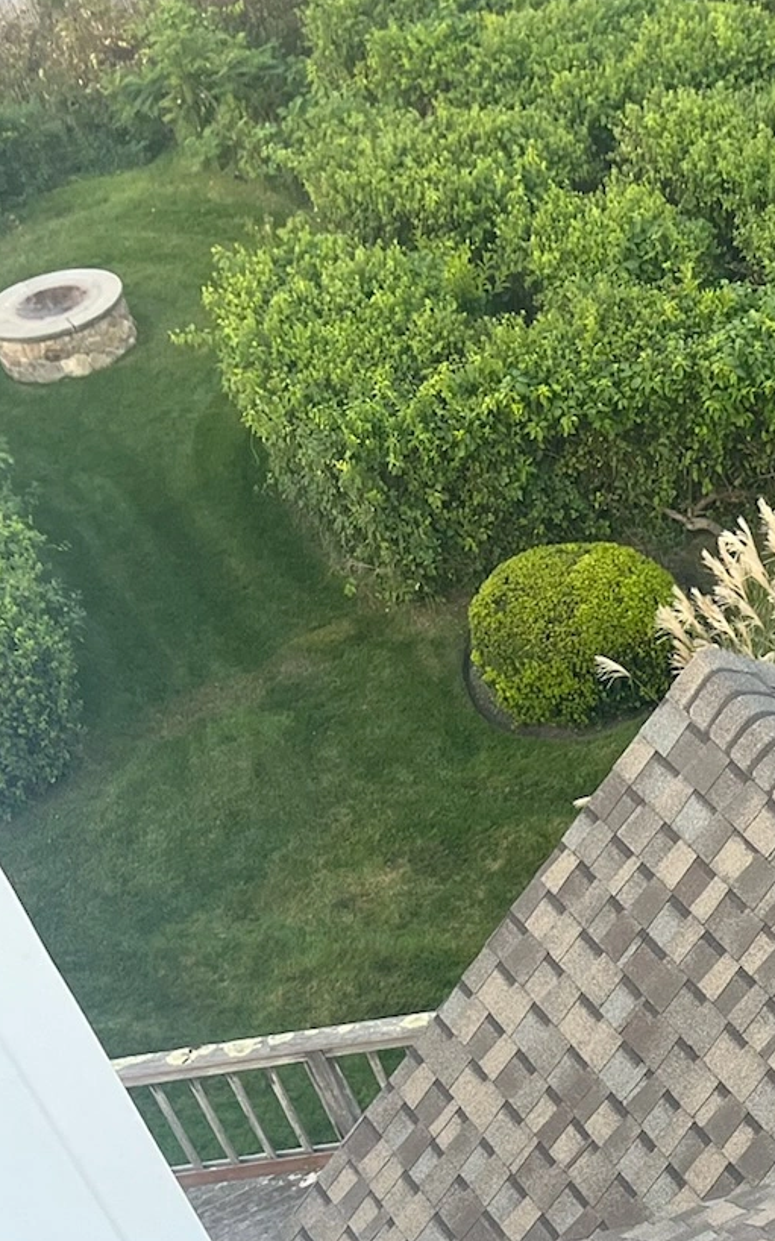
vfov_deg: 26.2
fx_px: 2333
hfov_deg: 17.4
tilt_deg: -51.2
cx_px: 1083
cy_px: 1523
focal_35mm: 69
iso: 64
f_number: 1.5
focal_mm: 5.7
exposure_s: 1/130
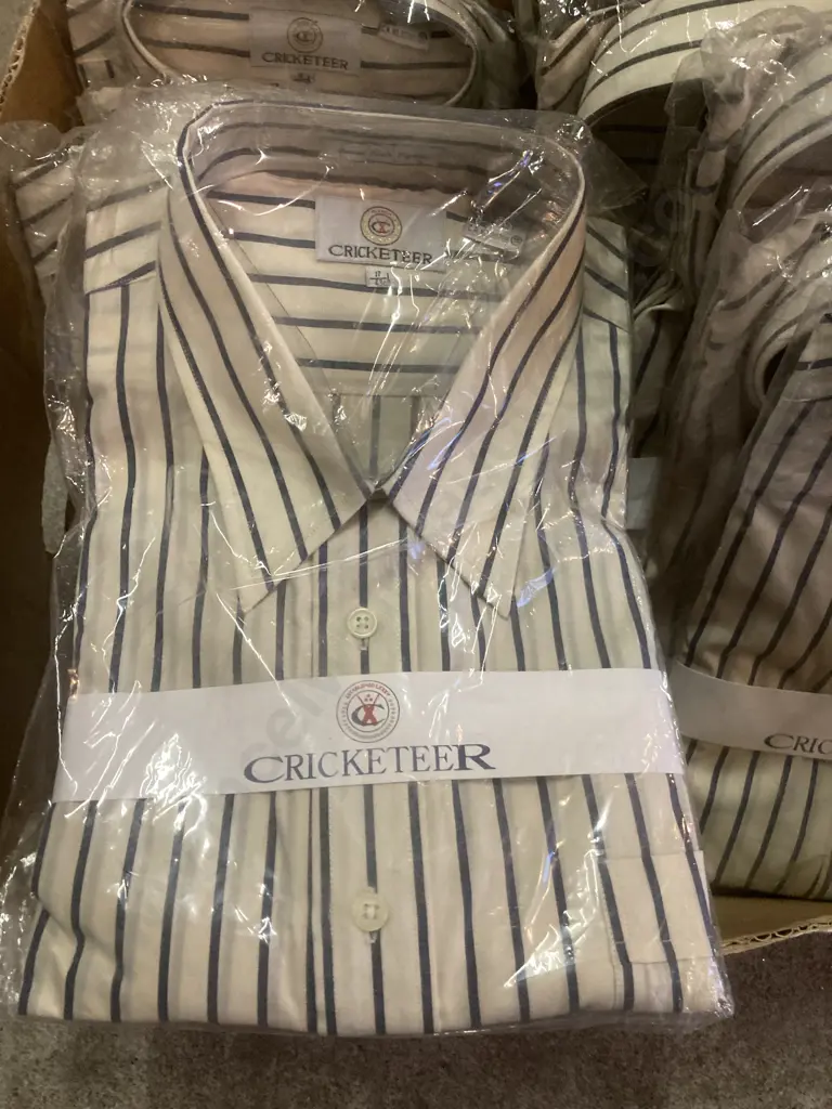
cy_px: 554
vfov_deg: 63.4
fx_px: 897
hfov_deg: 49.7
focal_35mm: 28
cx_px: 416
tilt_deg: -71.5
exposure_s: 1/33
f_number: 1.8
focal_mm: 3.99
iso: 250
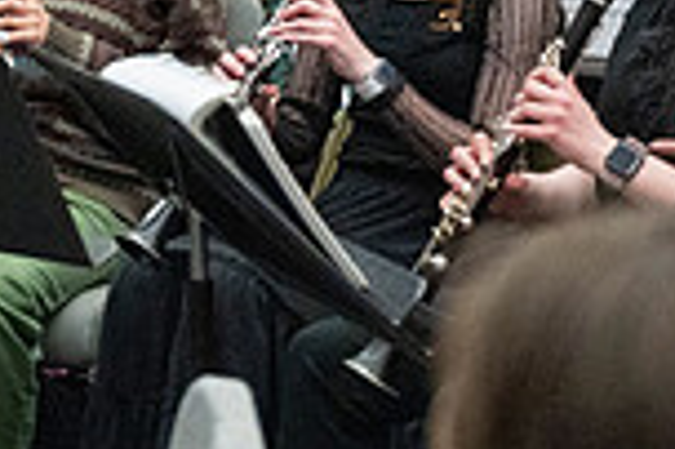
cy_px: -282
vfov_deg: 6.5
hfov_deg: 9.8
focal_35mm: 206
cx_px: -262
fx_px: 3858
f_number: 4
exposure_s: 1/500
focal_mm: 54
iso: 10000
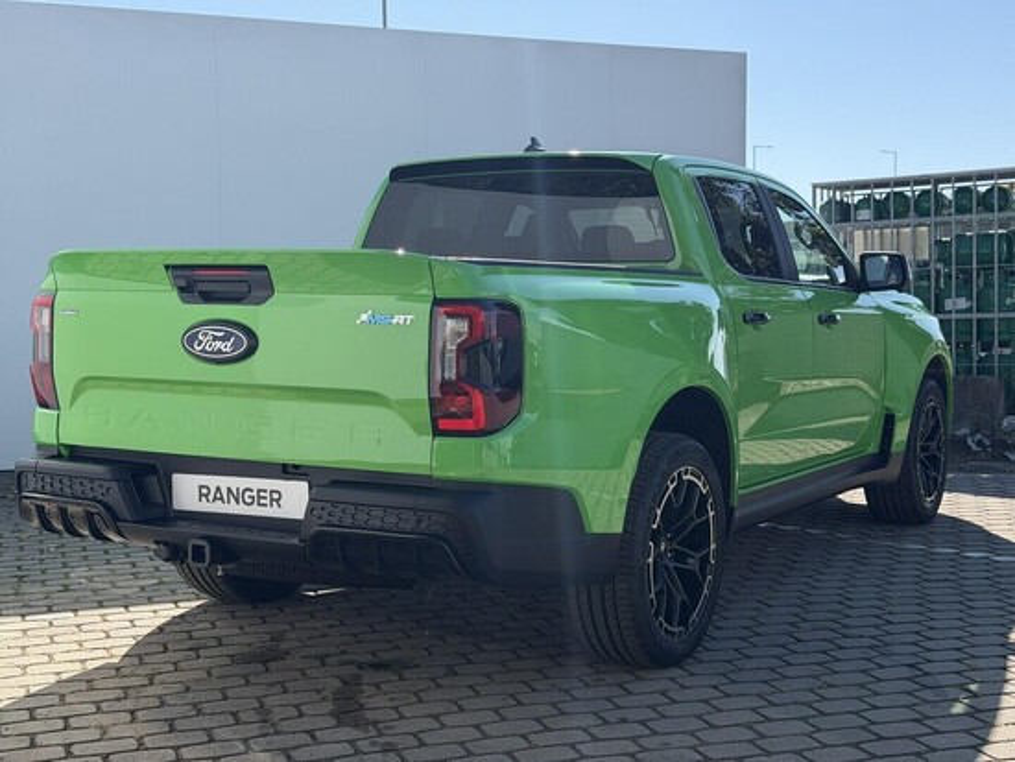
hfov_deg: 39.6
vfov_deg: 30.3
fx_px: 1408
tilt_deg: -3.9
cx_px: 508
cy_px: 381
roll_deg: +1.0
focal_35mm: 48
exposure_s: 1/3096
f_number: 1.78
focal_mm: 6.76
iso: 100
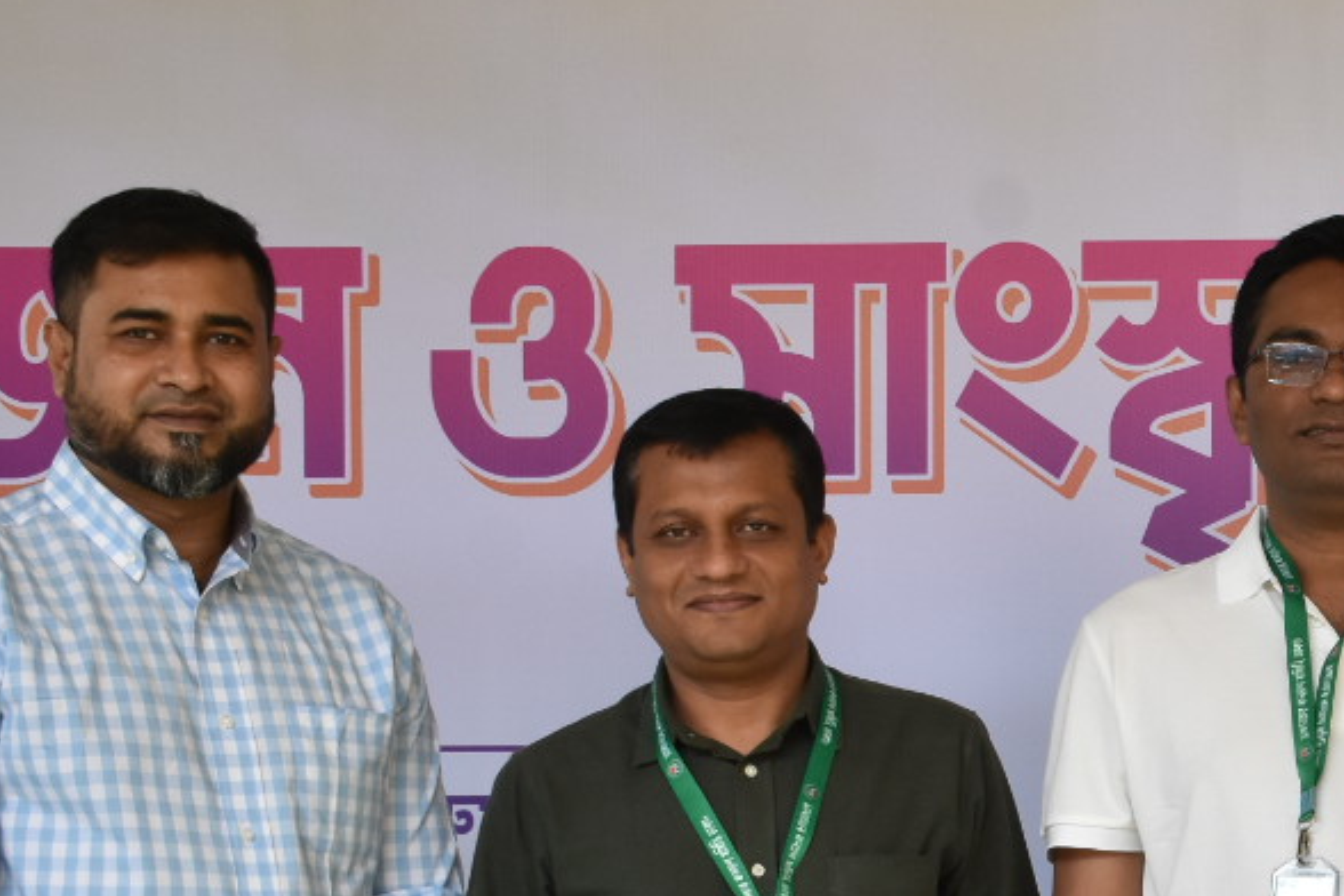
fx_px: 4629
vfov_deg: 11.0
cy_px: 857
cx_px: 1650
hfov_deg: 15.8
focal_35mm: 124
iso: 800
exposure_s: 1/250
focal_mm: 30
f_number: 8
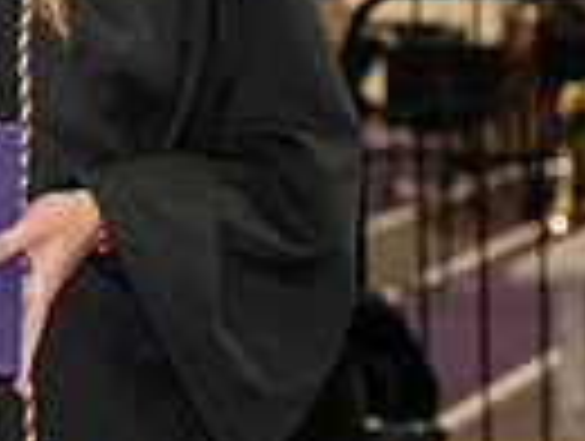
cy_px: -61
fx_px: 5435
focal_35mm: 321
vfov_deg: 4.6
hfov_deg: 6.0
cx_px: -468
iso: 2500
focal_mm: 75
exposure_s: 1/200
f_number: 5
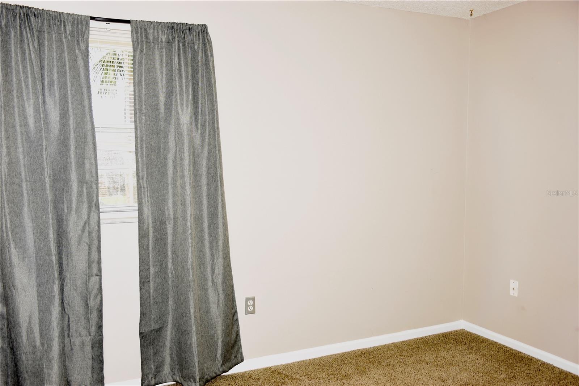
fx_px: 531
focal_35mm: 33
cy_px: 193
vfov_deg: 40.0
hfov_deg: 57.2
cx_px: 290
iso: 100
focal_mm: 22
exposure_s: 1/60
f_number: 4
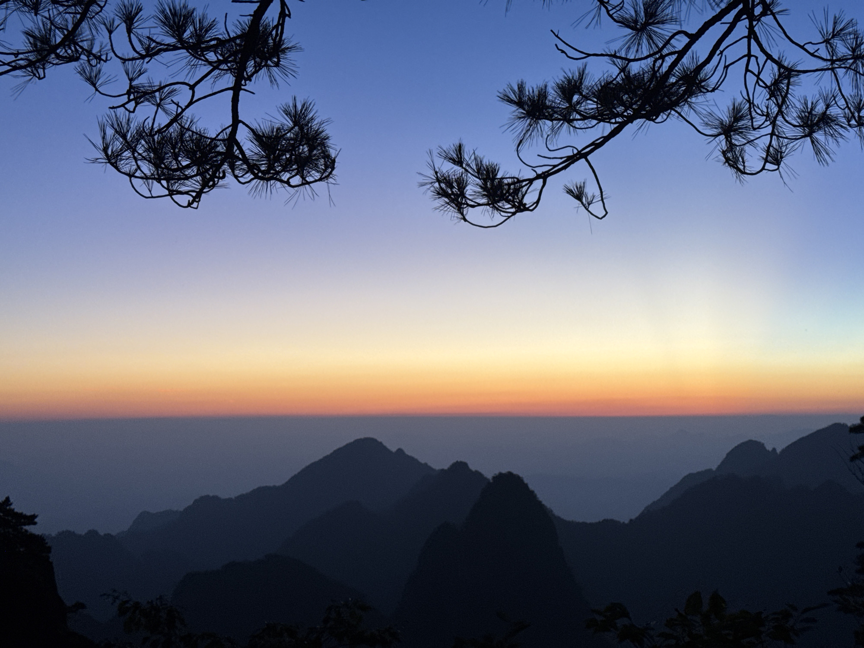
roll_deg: +1.3
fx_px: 1198
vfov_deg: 30.3
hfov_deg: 39.7
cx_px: 432
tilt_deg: +3.5
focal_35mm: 48
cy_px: 324
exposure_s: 1/86
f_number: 1.78
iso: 100
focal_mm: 6.76
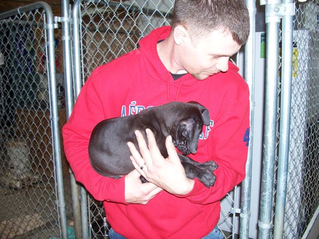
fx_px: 323
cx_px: 160
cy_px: 120
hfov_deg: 52.6
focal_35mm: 35
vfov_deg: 40.7
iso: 80
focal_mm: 6
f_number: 2.8
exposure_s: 1/60
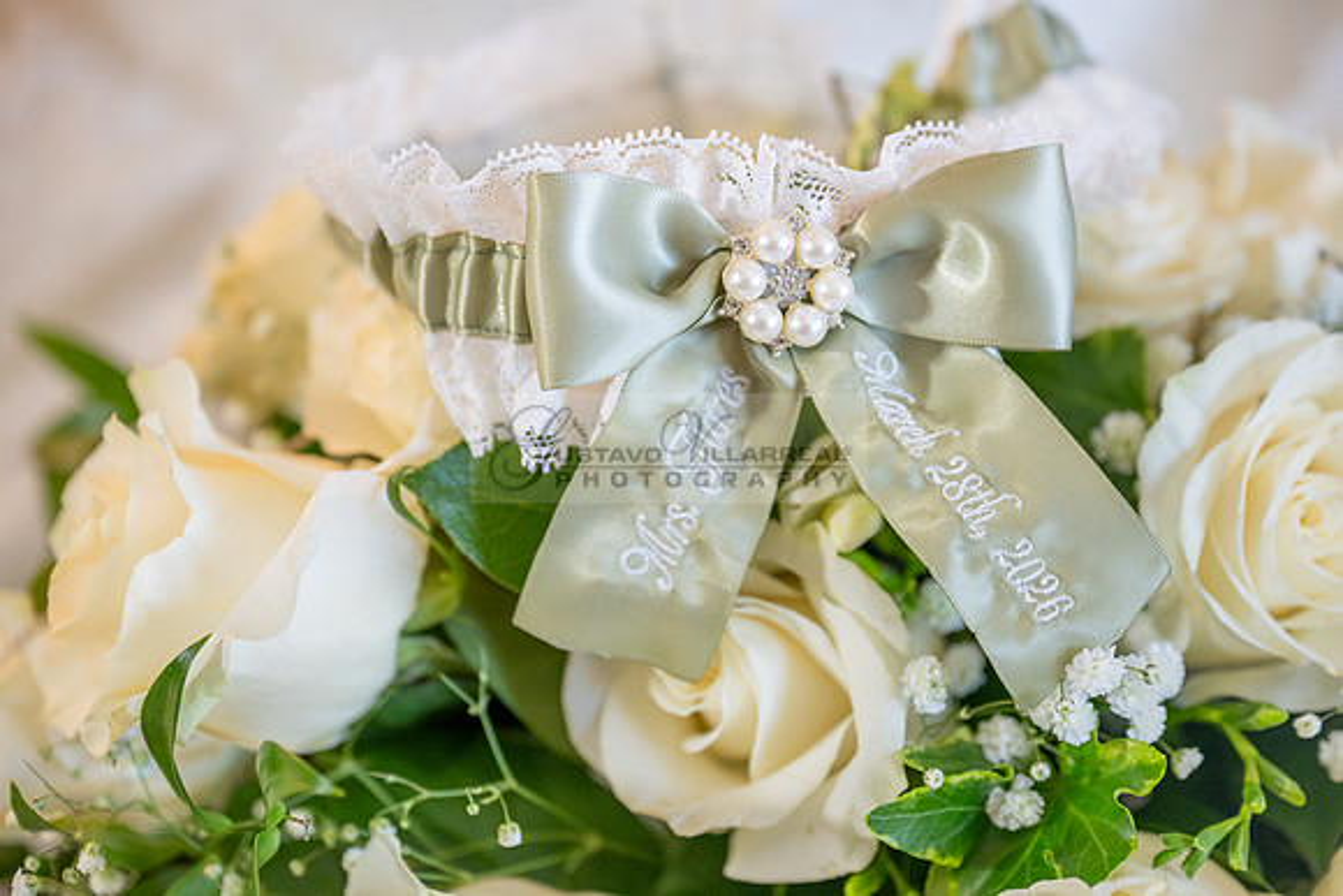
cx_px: 672
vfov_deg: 19.5
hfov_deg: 28.8
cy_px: 448
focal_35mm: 70
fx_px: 2612
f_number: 2.8
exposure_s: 1/125
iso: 800
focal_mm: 70
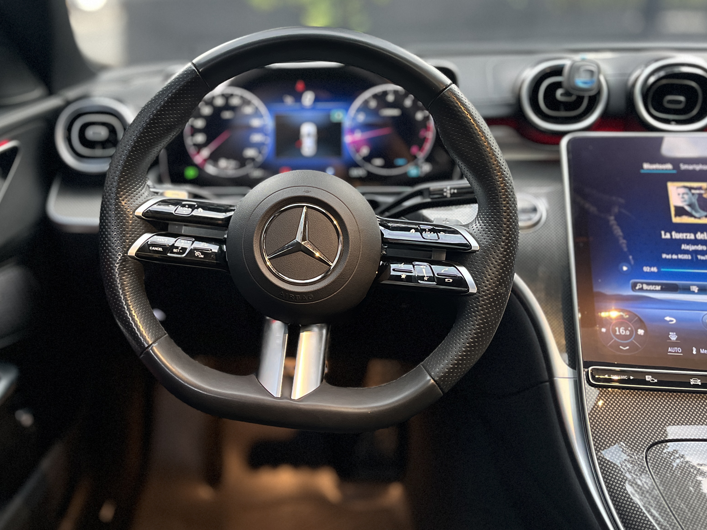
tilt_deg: -16.4
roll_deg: -0.2
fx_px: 694
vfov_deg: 41.6
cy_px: 215
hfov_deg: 53.5
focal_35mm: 34
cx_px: 278
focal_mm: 5.1
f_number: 1.6
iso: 640
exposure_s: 1/40
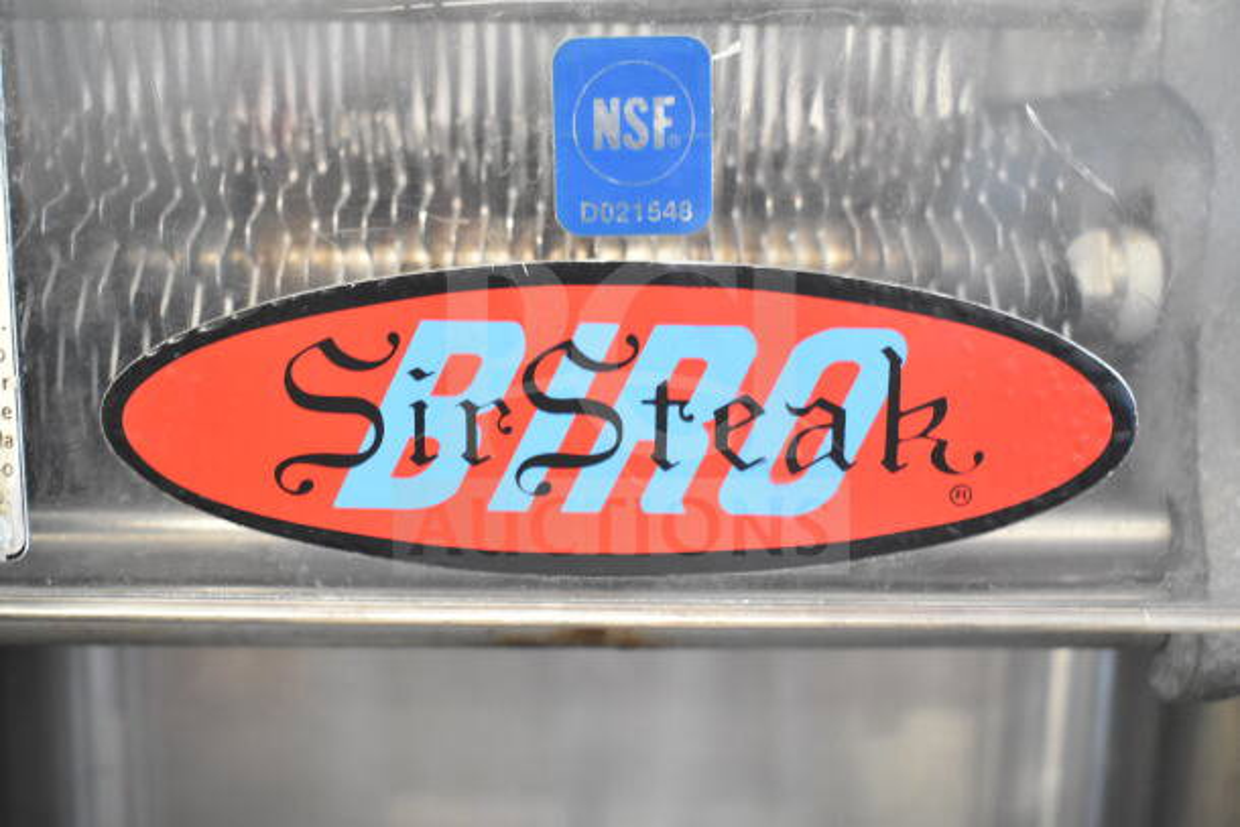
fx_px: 1499
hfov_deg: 45.0
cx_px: 620
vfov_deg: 30.9
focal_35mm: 44
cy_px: 414
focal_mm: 29
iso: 2500
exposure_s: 1/50
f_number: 4.2
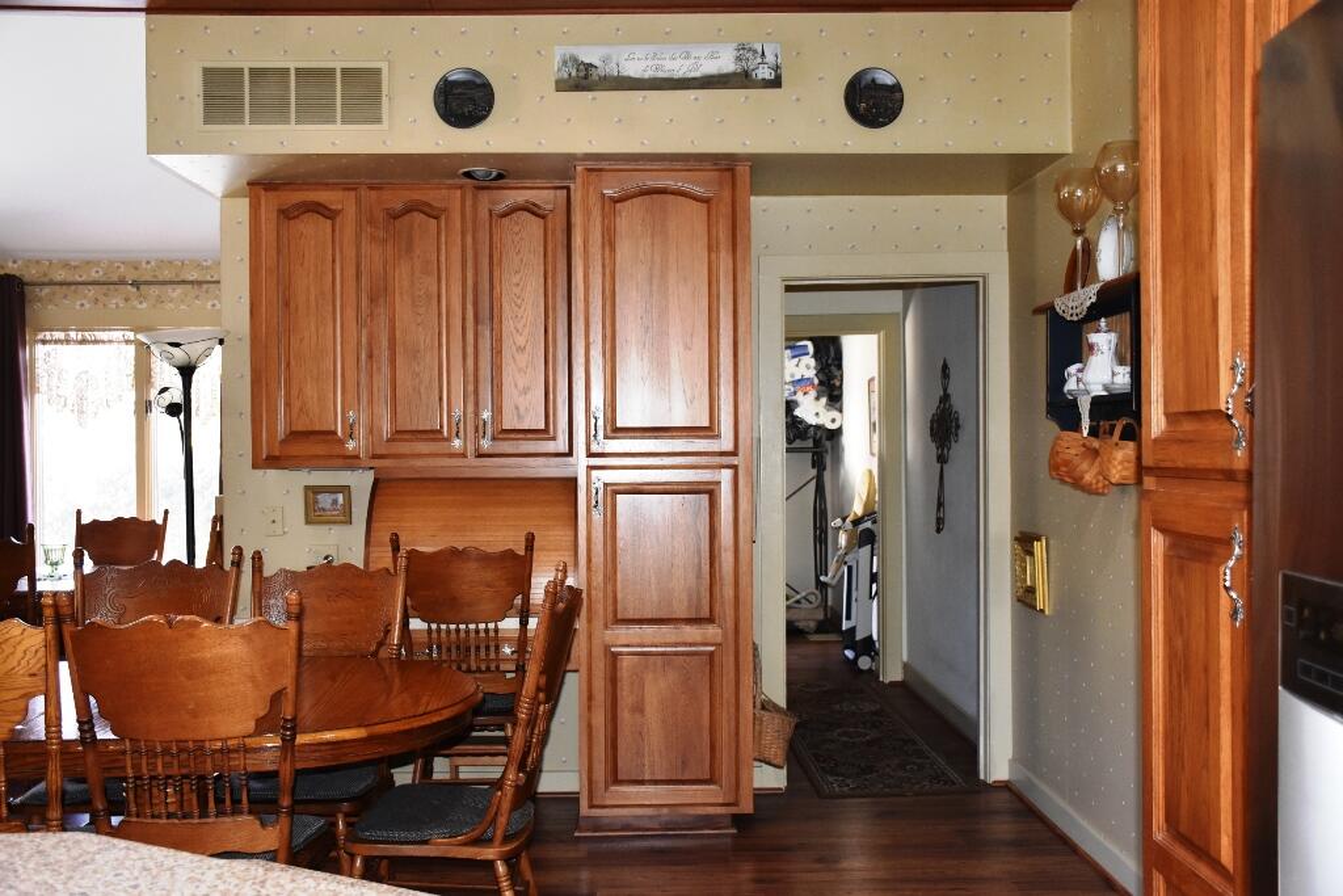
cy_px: 448
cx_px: 672
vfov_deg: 38.4
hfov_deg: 55.1
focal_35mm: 34
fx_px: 1287
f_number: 3.8
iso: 1250
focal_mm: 23
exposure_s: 1/60
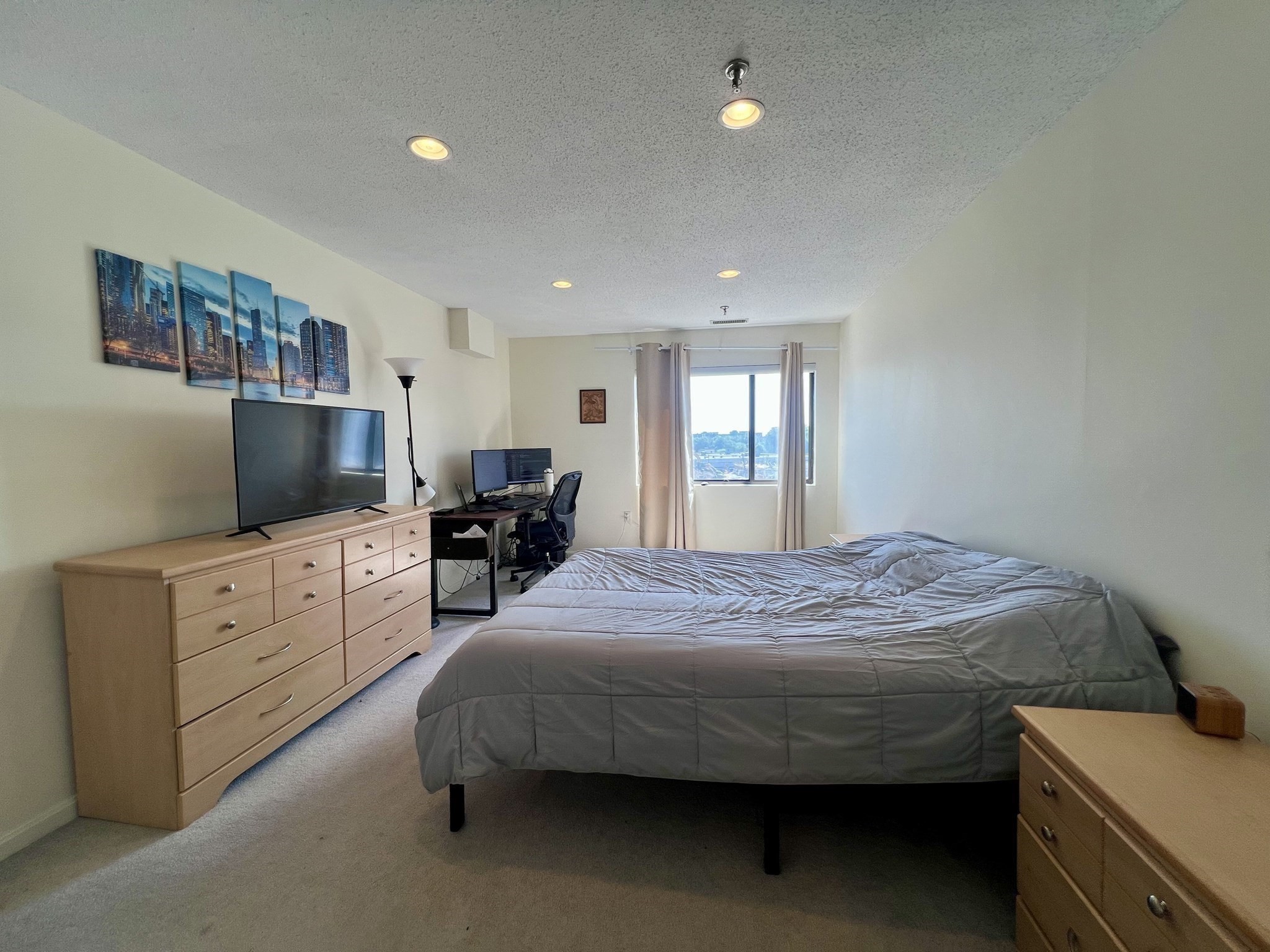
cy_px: 476
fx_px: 477
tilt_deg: -6.0
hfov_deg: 106.2
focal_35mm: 13
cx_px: 635
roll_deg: +1.5
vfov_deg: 89.9
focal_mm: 1.57
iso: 32
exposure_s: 1/152
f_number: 1.8
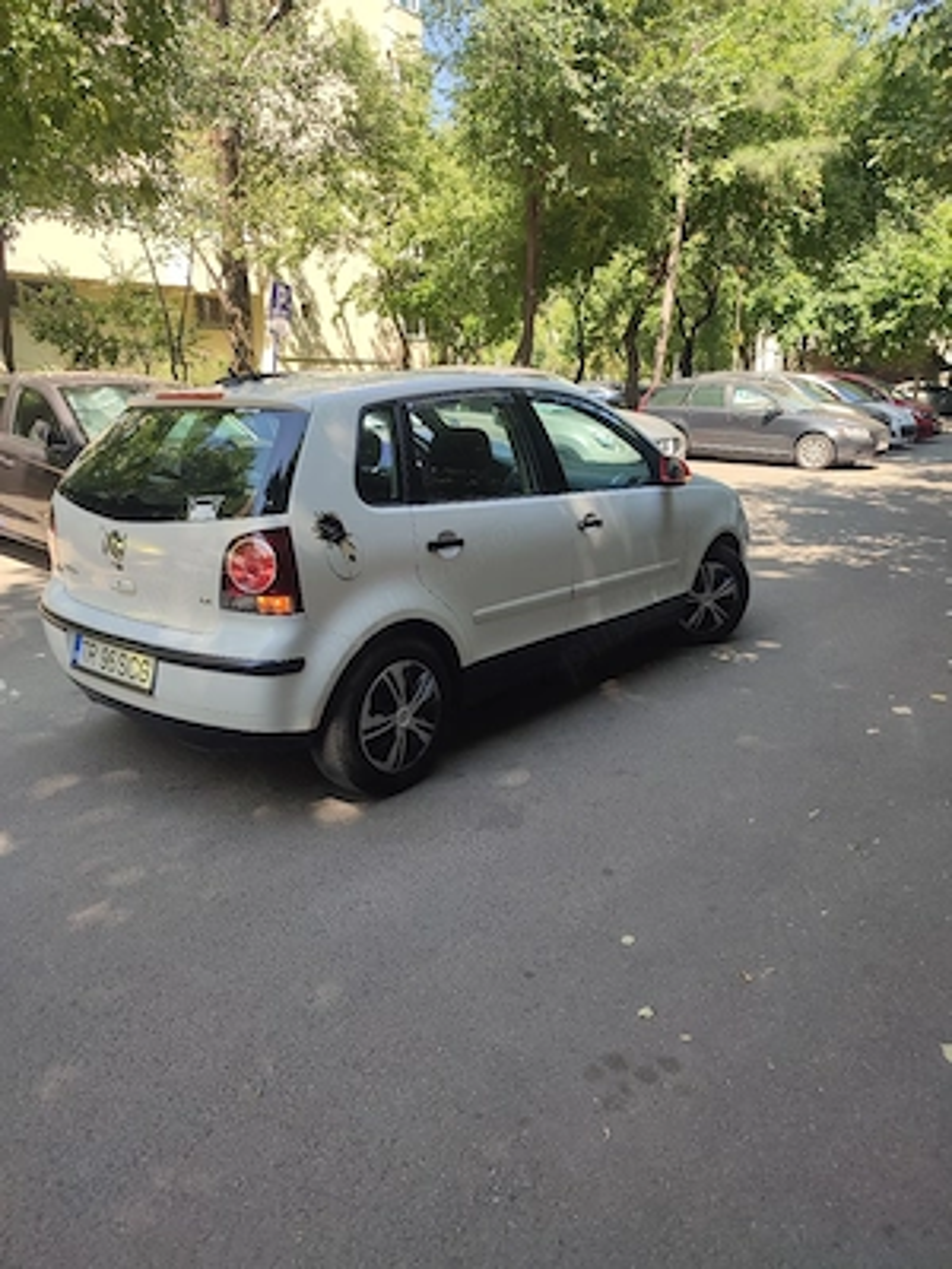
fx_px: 917
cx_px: 476
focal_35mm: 25
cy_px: 634
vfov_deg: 69.4
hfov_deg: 54.9
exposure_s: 1/238
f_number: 1.9
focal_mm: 6.04
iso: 50
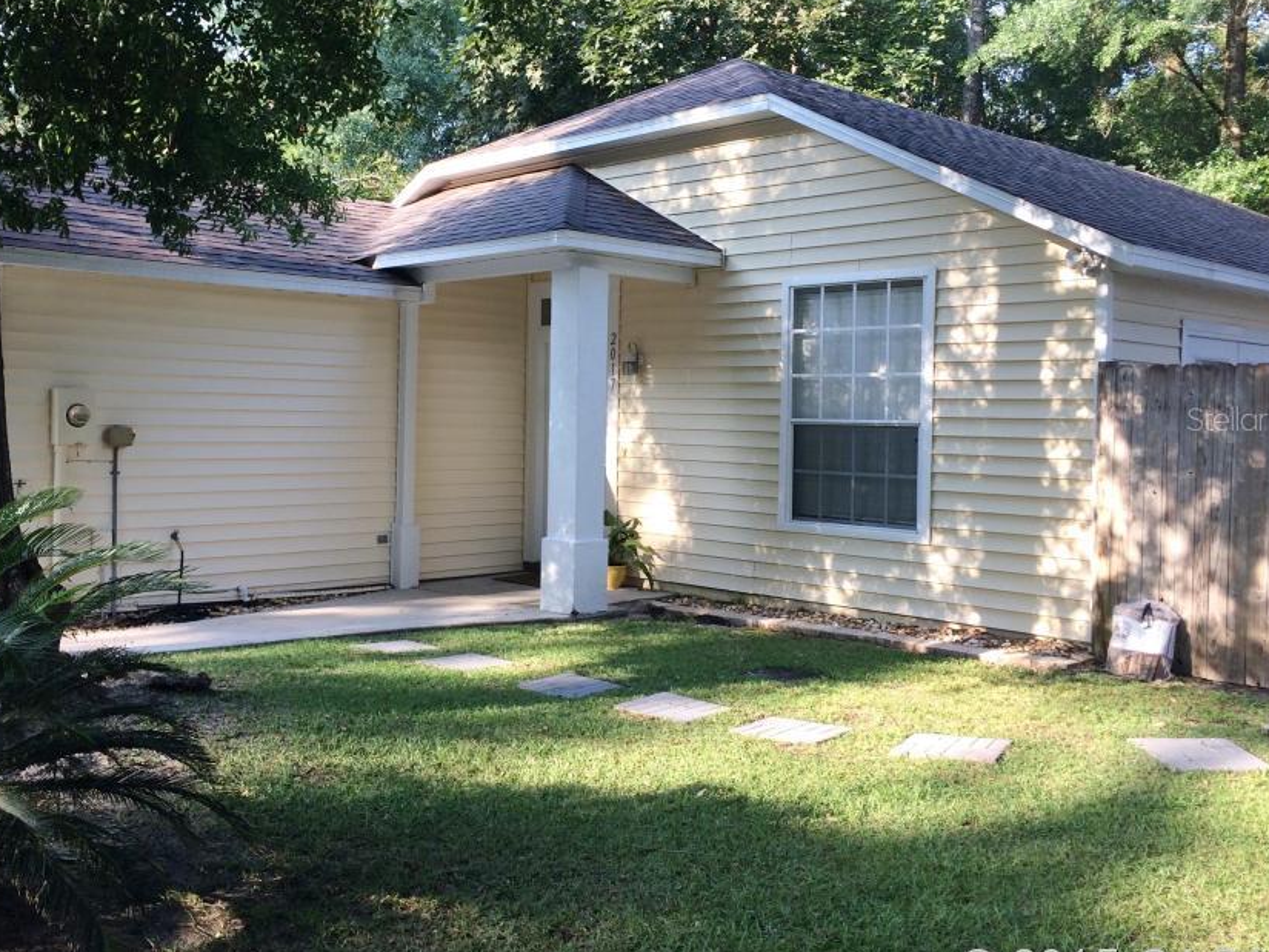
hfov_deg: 51.2
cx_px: 545
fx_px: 1320
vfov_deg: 39.6
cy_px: 418
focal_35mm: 36
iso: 32
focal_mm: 4.15
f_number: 2.2
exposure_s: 1/163
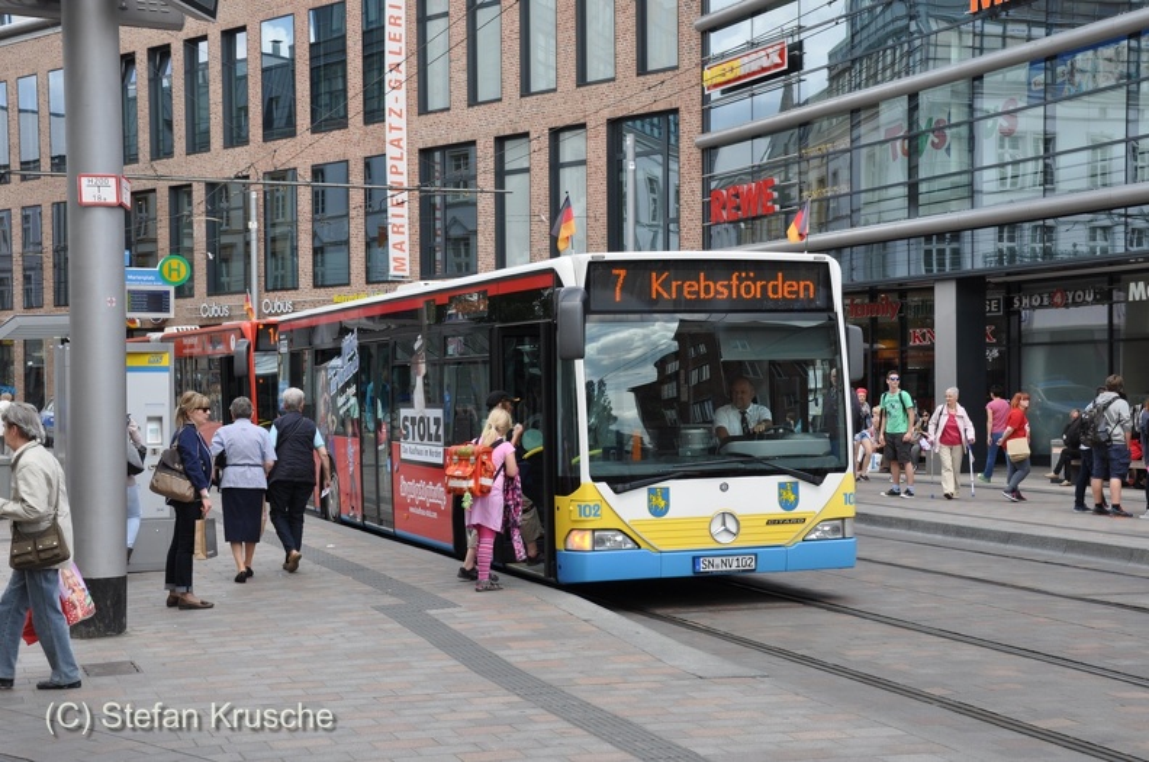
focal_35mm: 57
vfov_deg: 23.7
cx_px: 574
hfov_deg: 35.1
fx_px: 1816
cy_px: 381
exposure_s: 1/100
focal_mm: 38
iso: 200
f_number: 10
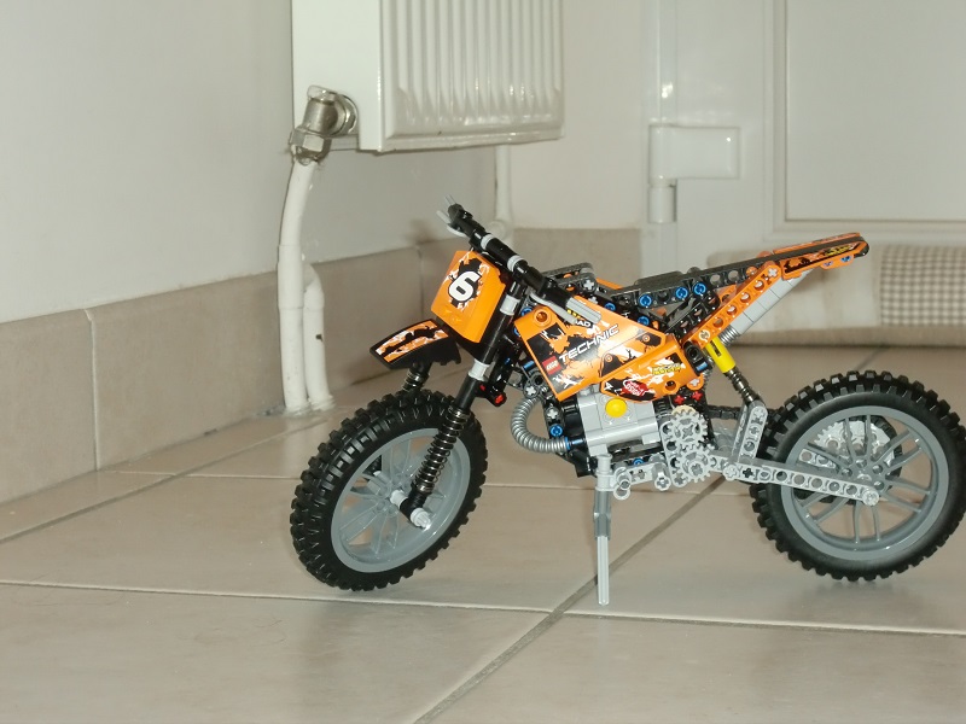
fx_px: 2484
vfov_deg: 16.6
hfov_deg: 22.0
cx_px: 483
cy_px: 362
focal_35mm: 89
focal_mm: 15.7
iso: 400
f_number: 4.8
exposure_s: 1/60
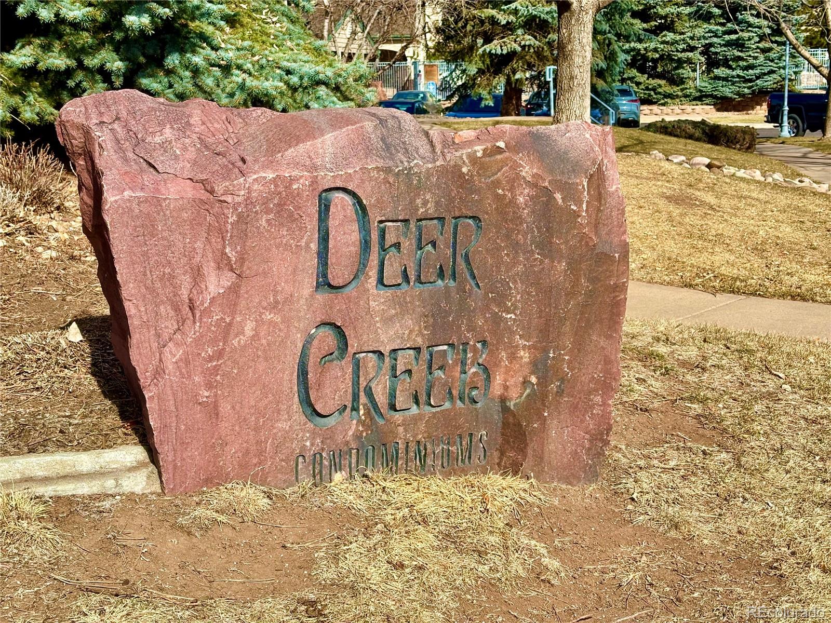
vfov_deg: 28.0
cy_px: 312
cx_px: 416
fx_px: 1248
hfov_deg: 36.8
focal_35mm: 52
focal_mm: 5.96
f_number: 1.6
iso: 32
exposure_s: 1/2451
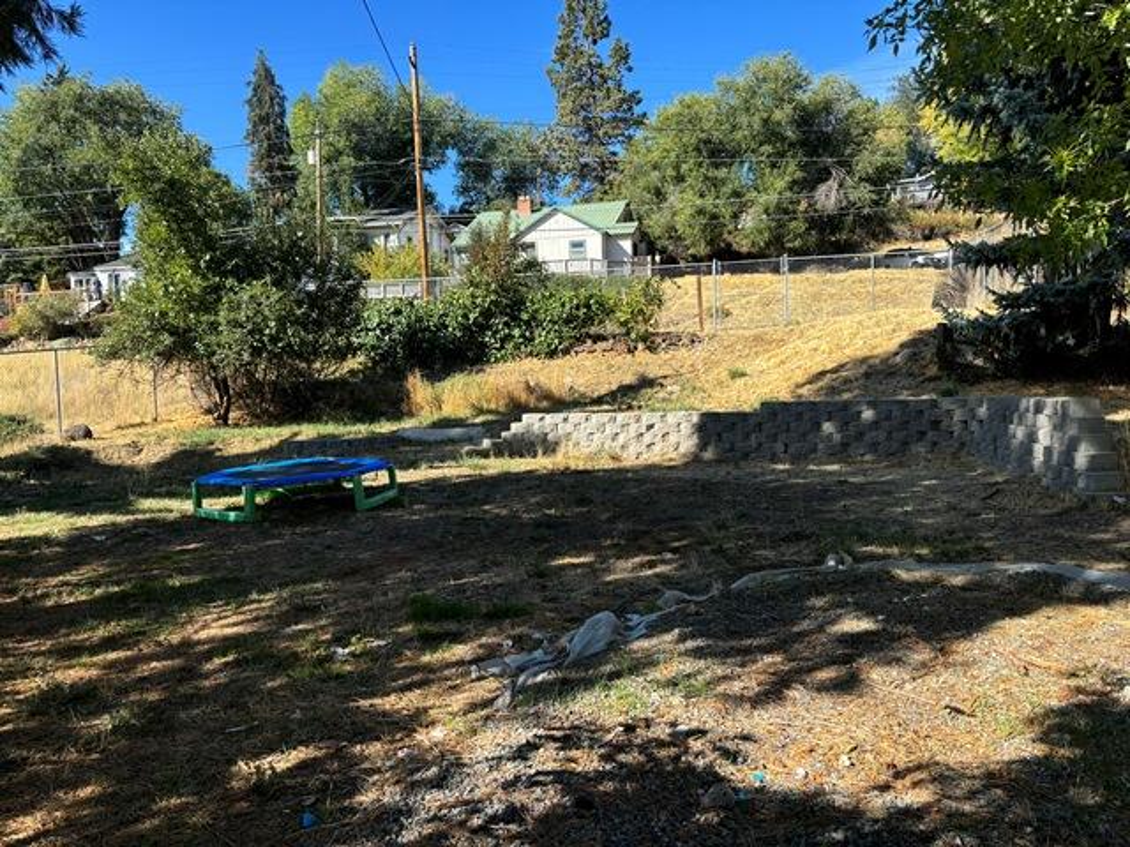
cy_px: 424
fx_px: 849
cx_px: 565
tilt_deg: -3.6
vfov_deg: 53.1
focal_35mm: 26
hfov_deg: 67.3
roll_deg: +1.3
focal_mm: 5.96
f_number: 1.6
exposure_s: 1/1233
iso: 50
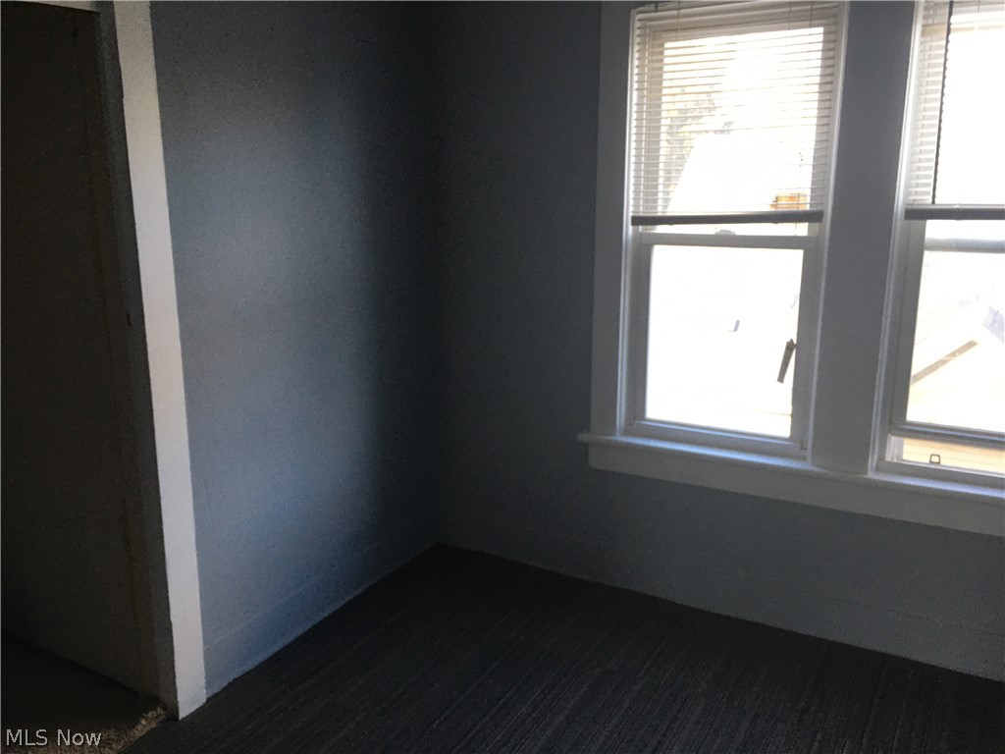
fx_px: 842
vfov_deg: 48.2
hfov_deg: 61.7
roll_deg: +0.1
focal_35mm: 29
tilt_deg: -13.1
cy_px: 377
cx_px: 502
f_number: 2.2
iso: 50
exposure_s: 1/33
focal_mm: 4.15
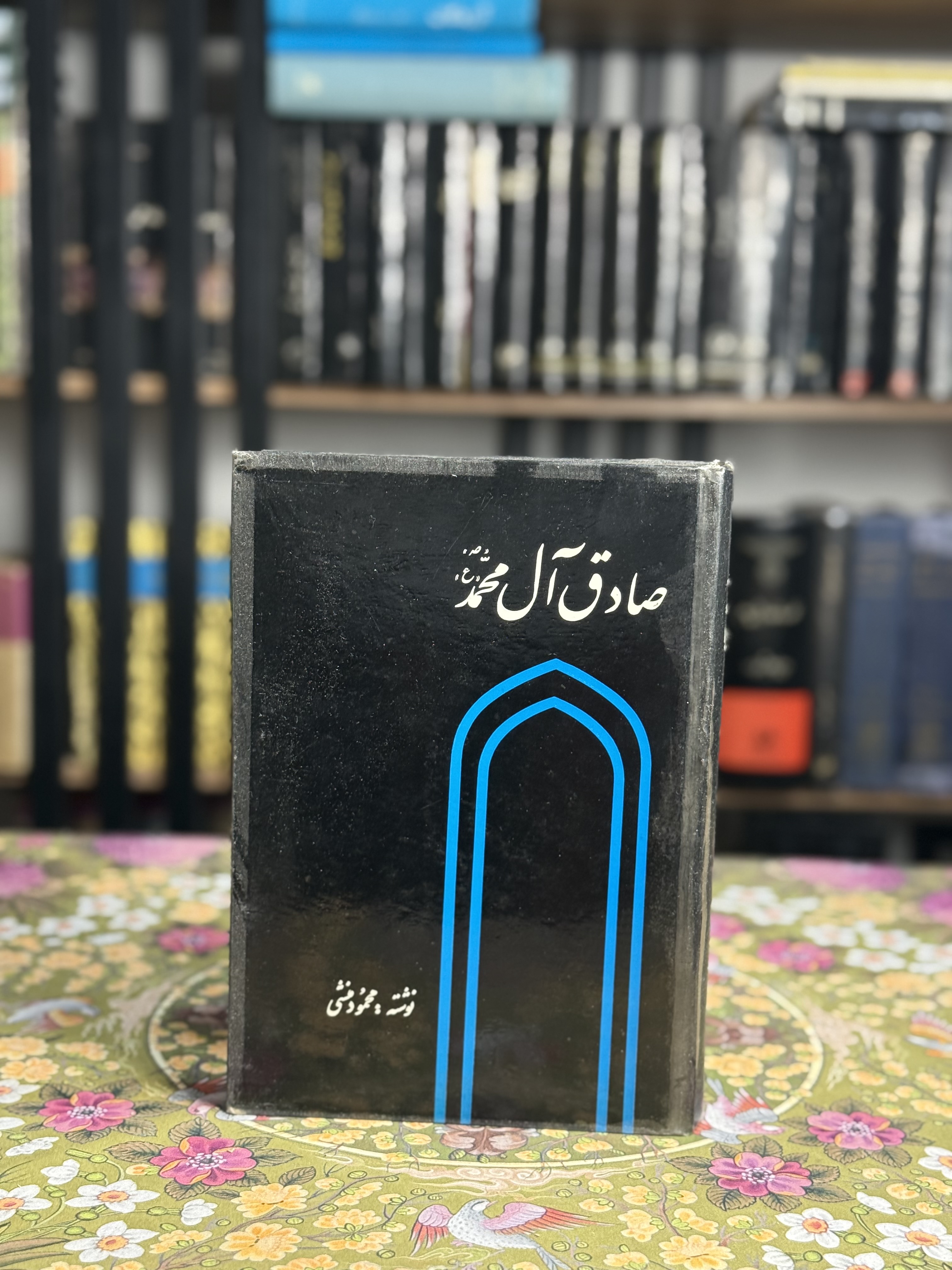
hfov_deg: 30.3
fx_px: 1760
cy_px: 635
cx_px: 476
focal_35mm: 48
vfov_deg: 39.7
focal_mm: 6.76
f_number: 1.78
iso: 250
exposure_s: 1/100
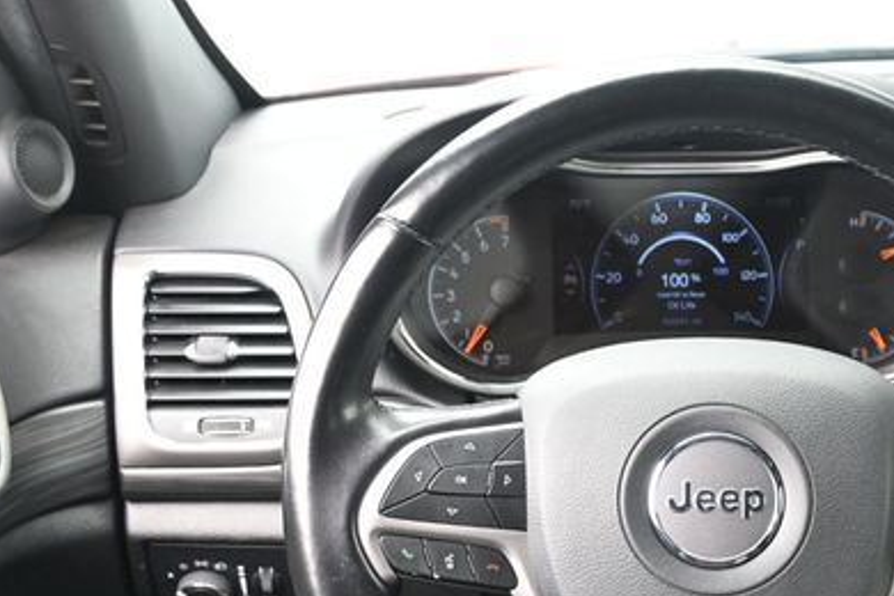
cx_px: 711
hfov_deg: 30.1
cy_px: 486
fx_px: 1620
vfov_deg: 20.6
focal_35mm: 65
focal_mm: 26.5
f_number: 4.5
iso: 1250
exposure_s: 1/125
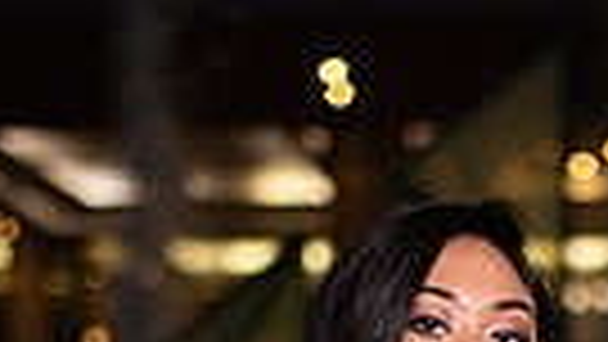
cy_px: 722
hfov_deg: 13.5
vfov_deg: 7.4
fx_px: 2532
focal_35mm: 157
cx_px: 635
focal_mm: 35
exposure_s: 1/640
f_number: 1.4
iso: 800
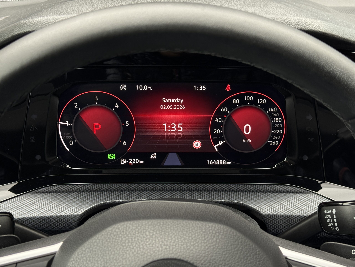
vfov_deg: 30.3
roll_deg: -1.0
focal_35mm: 48
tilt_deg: -23.4
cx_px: 178
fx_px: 492
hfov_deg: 39.7
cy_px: 134
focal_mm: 6.76
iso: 200
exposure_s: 1/143
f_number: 1.78
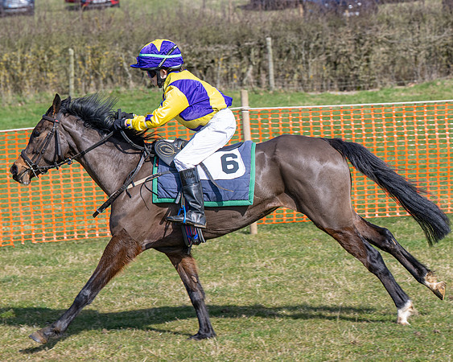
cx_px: 244
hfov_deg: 13.3
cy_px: 181
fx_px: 1949
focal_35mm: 145
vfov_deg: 10.6
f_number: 5
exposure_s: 1/1000
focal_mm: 86
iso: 200
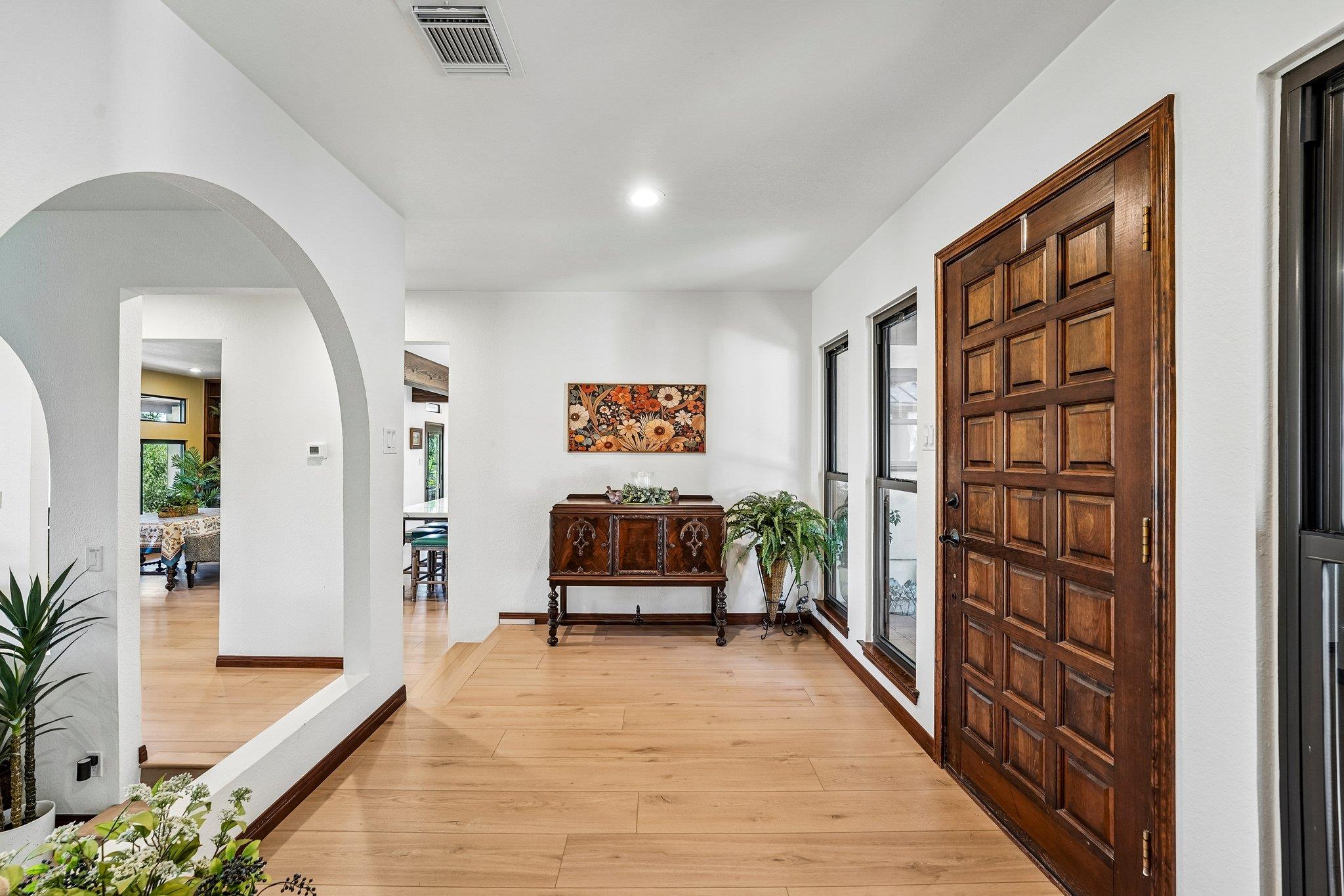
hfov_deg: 104.3
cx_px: 672
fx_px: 523
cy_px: 448
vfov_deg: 81.2
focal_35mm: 14
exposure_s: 1/13
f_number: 8
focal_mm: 14
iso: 400
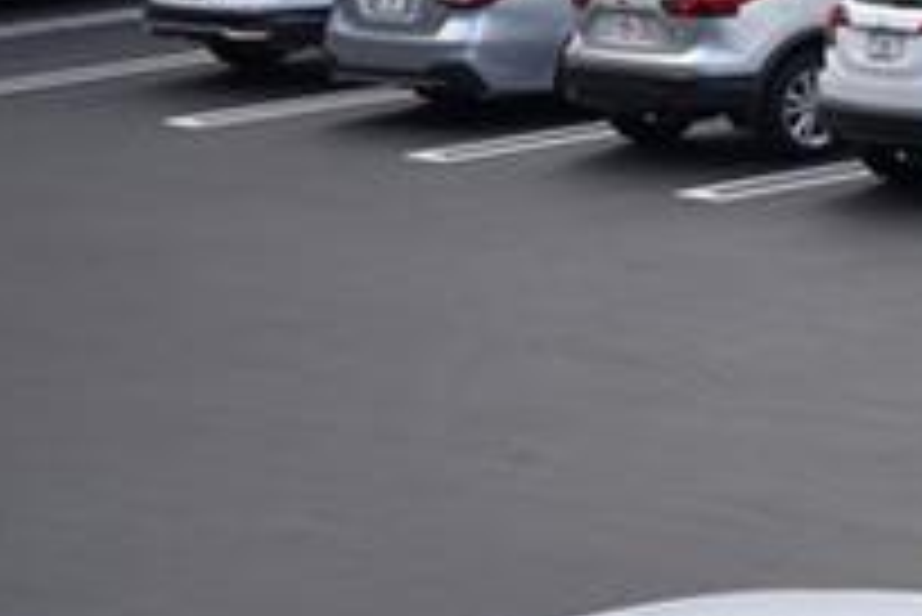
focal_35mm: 210
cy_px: -726
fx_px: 5382
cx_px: 2208
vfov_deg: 6.3
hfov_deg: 8.9
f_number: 3.5
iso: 64
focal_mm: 42
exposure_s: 1/320
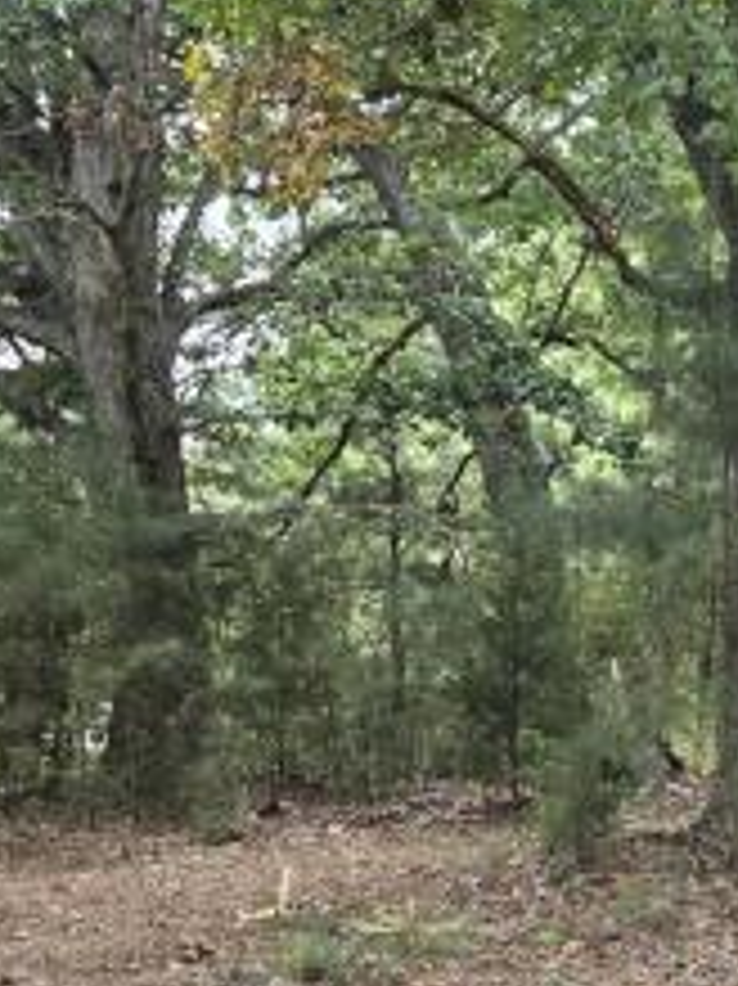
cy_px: 639
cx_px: 1048
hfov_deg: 16.3
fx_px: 2390
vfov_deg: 23.2
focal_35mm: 84
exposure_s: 1/180
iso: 125
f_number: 1.8
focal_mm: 5.4
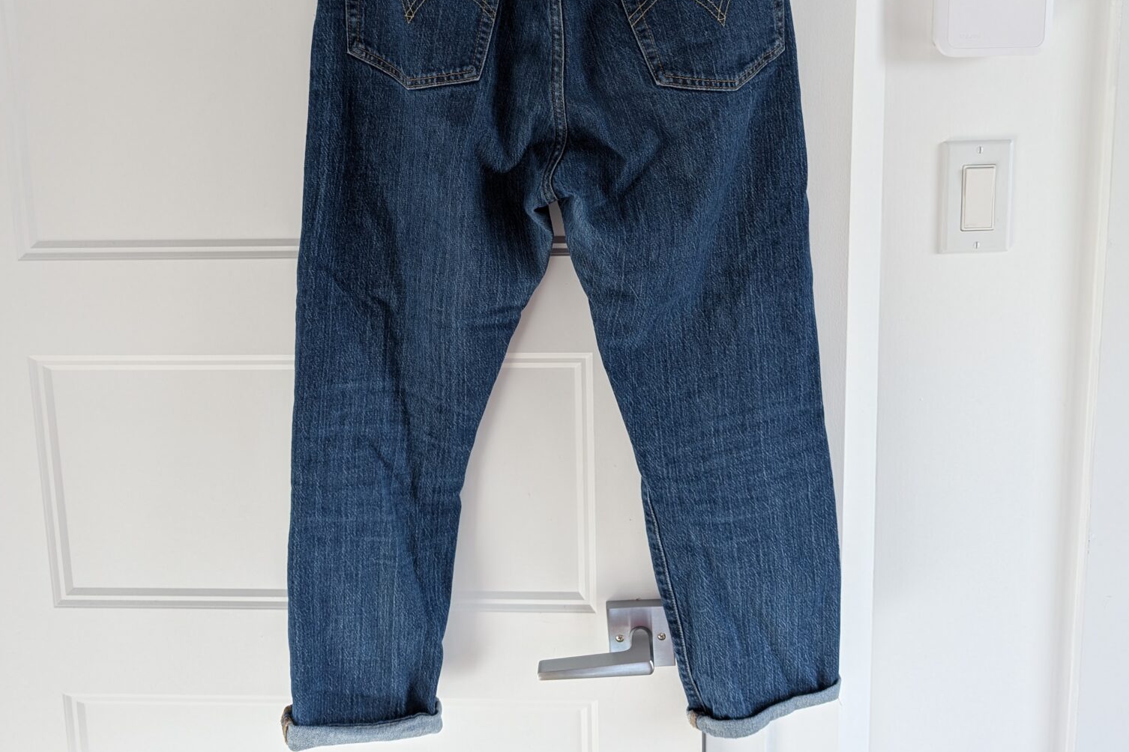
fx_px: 1066
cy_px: 222
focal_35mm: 34
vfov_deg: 38.2
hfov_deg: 55.8
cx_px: 560
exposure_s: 1/117
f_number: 1.68
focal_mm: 6.9
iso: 66
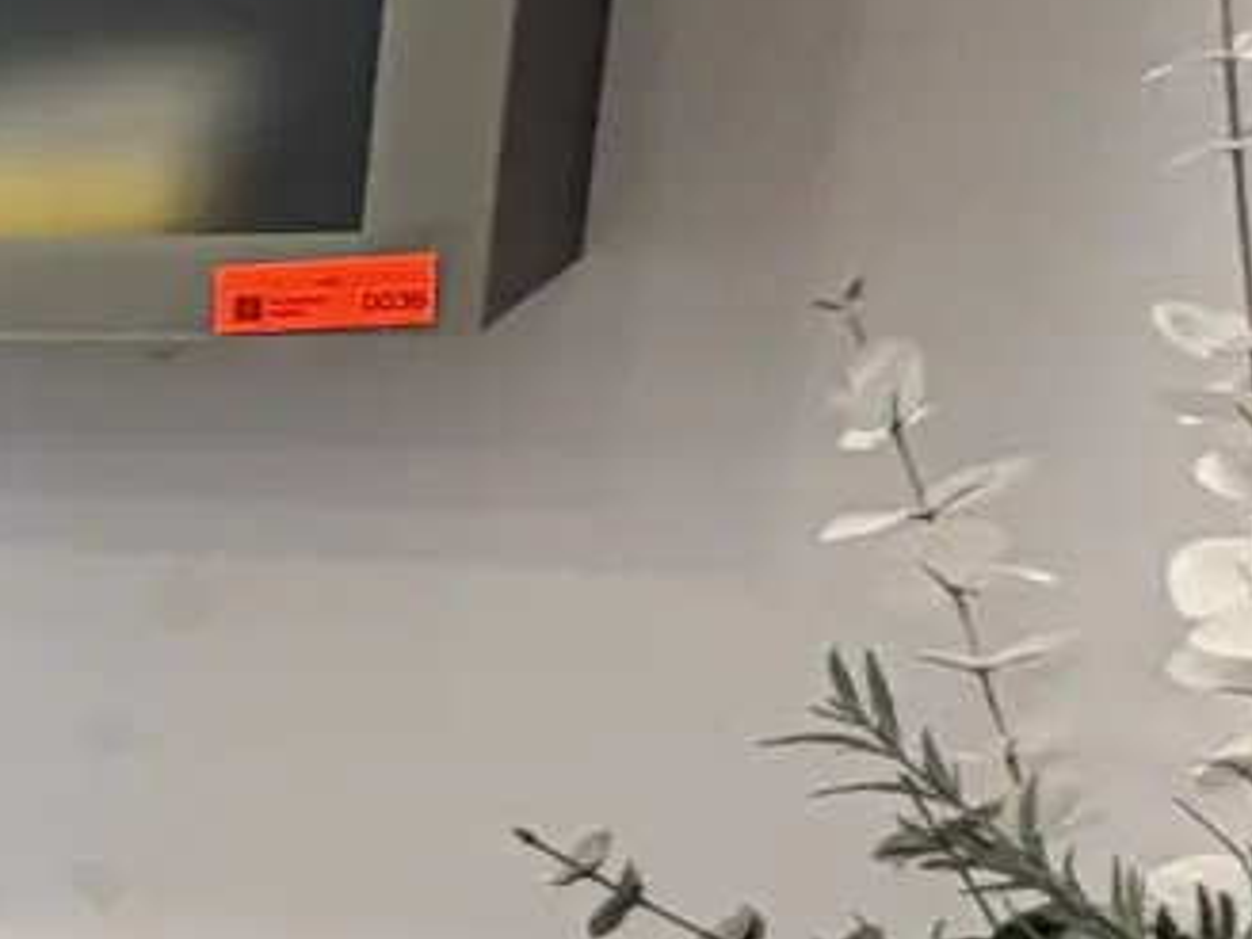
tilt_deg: -14.0
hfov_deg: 16.7
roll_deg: +4.4
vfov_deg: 17.6
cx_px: -1363
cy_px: 916
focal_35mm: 82
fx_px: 2966
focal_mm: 2.22
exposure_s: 1/50
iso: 200
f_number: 2.2
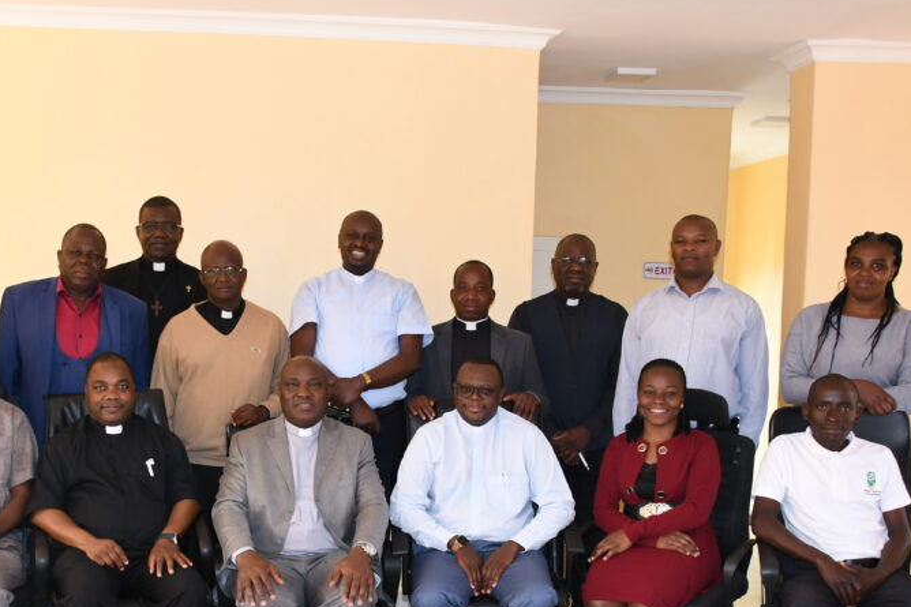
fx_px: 1164
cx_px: 359
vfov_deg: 28.8
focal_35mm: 46
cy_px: 445
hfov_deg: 42.5
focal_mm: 20
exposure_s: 1/100
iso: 800
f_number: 5
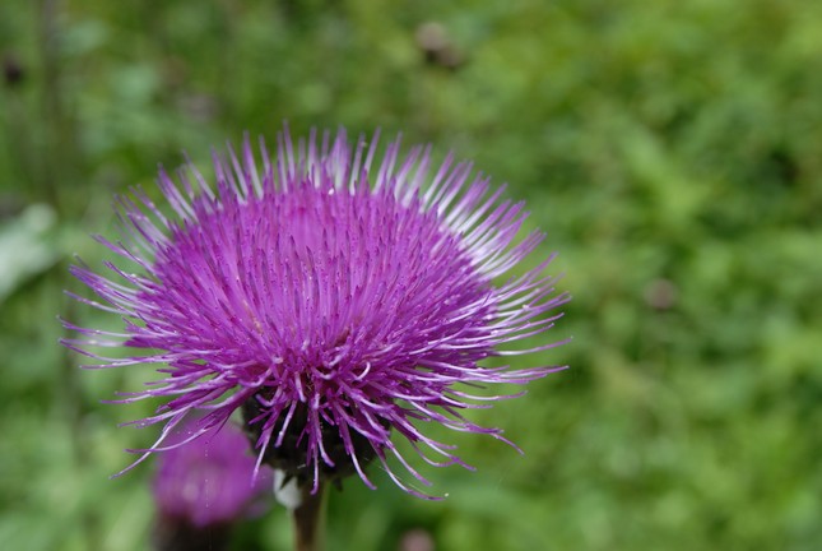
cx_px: 411
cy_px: 276
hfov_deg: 38.8
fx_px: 1166
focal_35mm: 51
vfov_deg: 26.6
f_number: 6.3
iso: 100
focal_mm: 34
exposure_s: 1/160
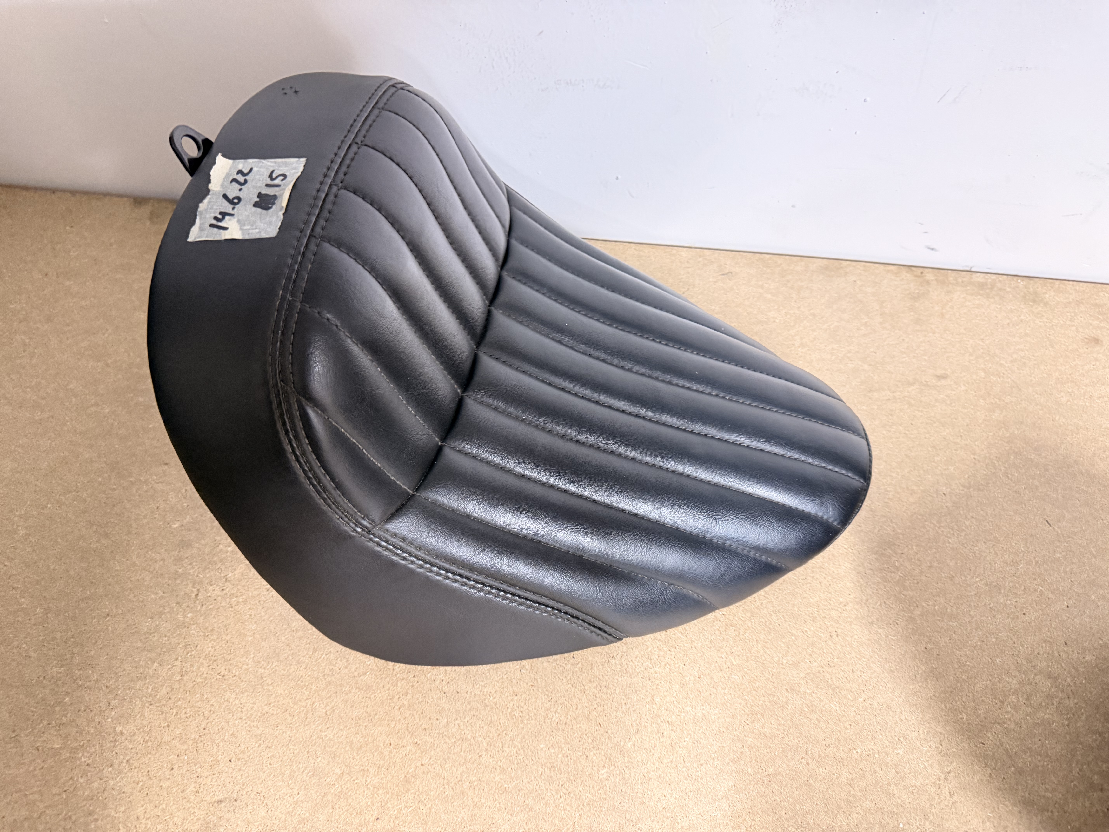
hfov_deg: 71.6
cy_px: 416
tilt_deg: -55.7
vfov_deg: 56.8
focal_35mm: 24
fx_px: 769
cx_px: 554
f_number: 1.78
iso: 800
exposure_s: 1/50
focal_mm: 6.76
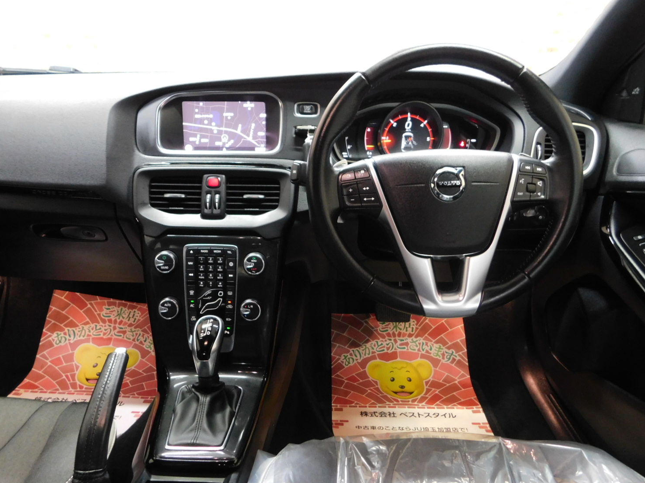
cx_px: 315
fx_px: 466
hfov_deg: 69.4
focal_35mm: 25
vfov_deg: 54.9
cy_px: 249
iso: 400
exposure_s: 1/8
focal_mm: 4
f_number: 3
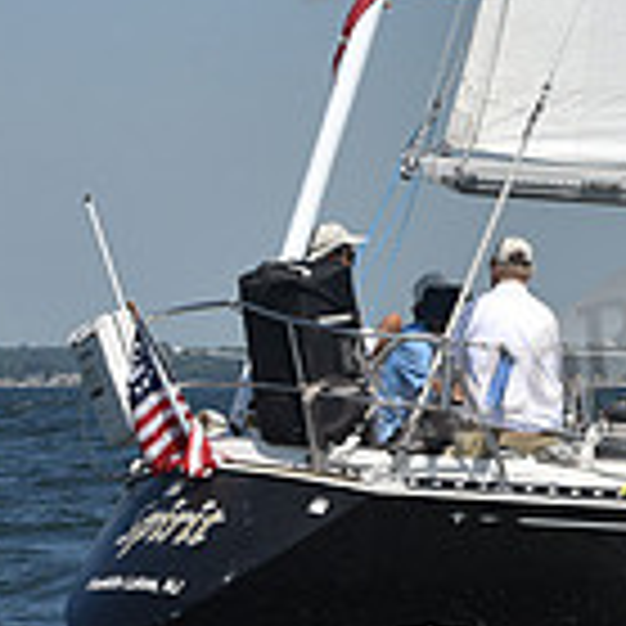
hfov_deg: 6.8
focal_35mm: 249
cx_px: 1166
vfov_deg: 7.0
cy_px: 56
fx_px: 5095
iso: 250
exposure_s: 1/1250
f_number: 9
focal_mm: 70
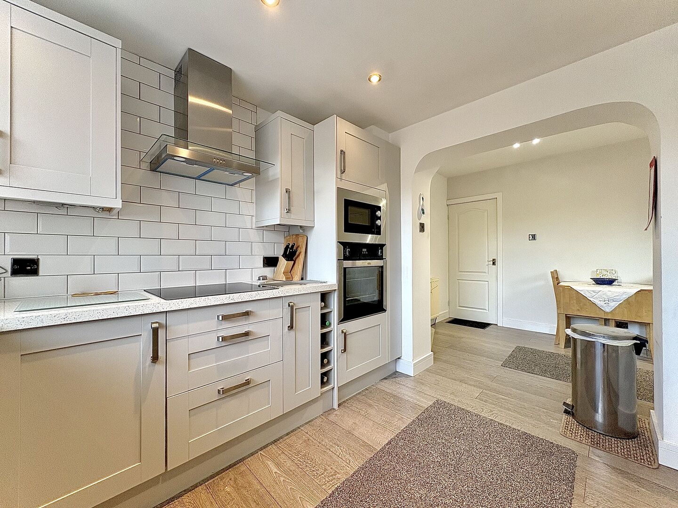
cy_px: 254
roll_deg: +0.5
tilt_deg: +0.5
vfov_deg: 85.7
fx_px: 274
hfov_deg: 102.1
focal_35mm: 14
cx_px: 339
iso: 125
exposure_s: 1/50
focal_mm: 2.22
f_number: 2.2
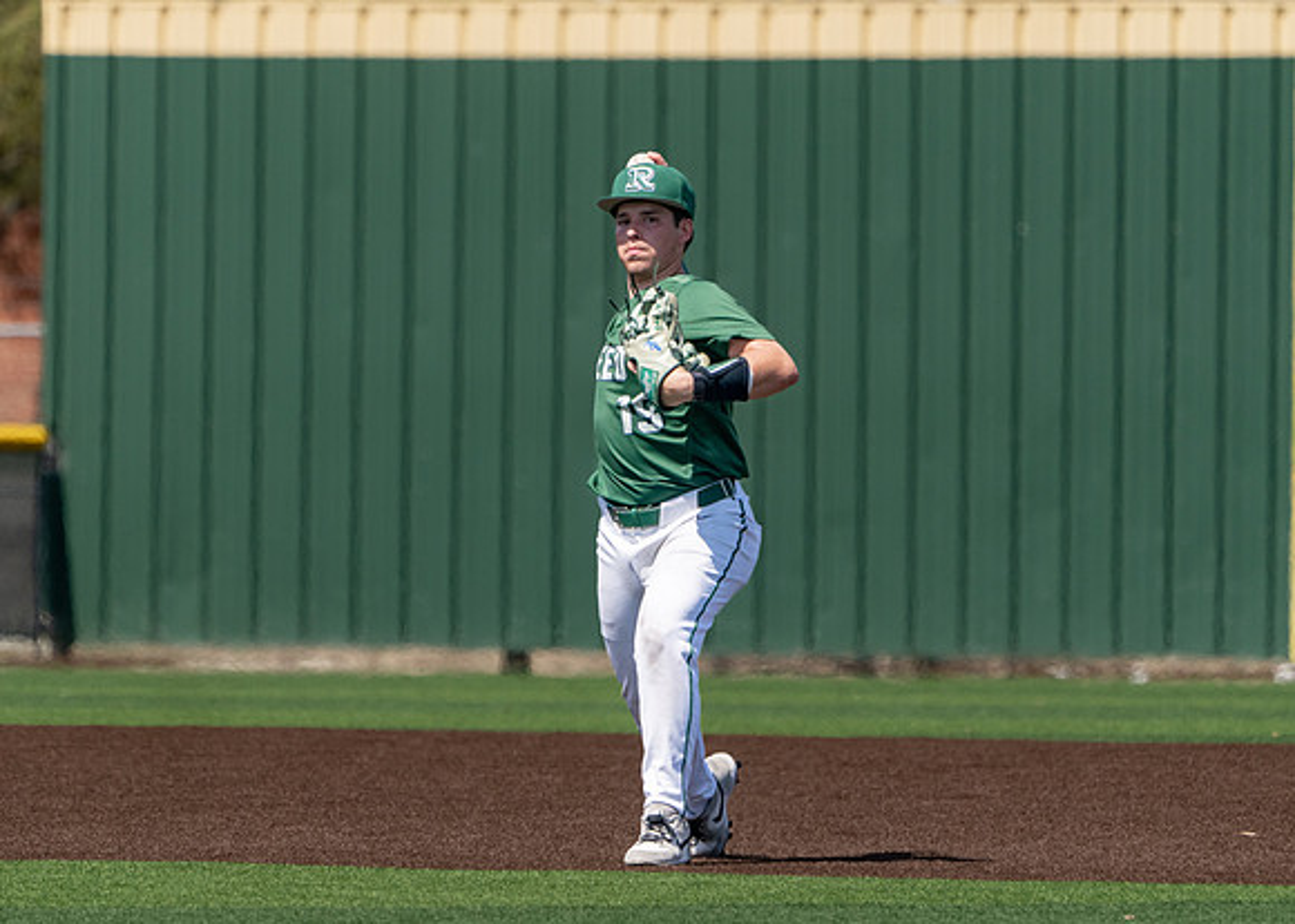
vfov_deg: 2.6
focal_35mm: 556
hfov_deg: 3.6
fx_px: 20455
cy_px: 460
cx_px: 648
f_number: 8
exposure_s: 1/2000
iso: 640
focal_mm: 458
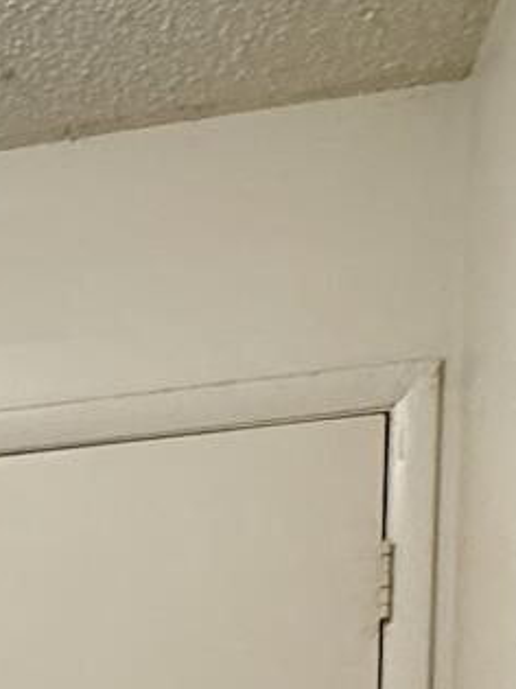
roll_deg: +2.2
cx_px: -345
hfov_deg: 14.9
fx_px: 1770
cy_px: 1218
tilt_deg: -9.7
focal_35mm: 89
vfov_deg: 17.9
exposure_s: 1/60
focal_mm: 2.22
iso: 200
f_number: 2.2
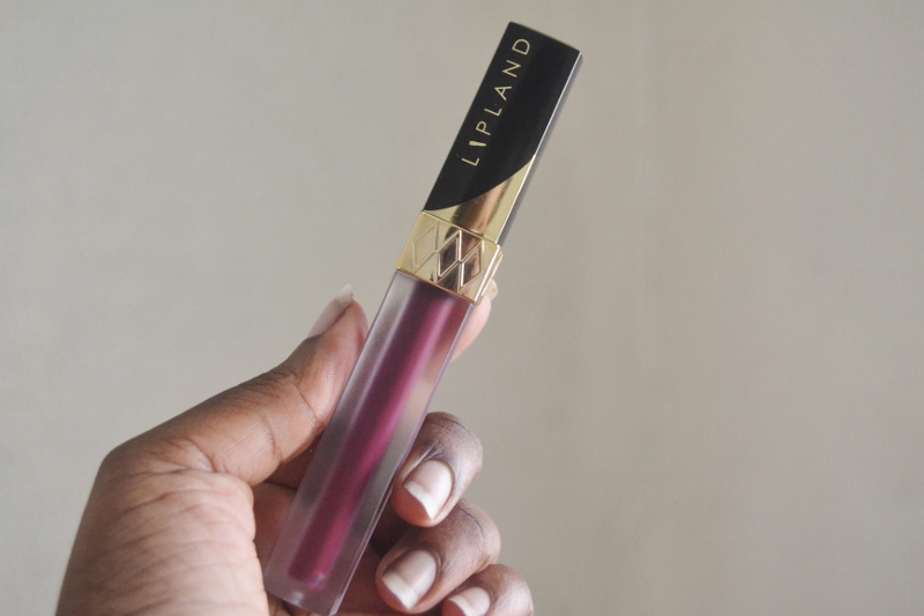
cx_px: 462
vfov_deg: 23.8
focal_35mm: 57
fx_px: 1463
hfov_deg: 35.1
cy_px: 308
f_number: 4.8
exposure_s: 1/60
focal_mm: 38
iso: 2200
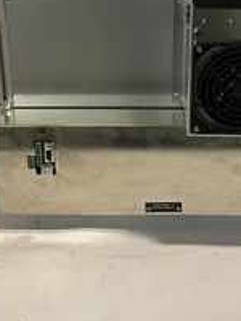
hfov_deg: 28.0
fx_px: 483
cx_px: 143
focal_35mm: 52
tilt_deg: -18.6
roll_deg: -0.2
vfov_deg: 33.8
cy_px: 3
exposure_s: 1/60
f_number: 1.6
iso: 320
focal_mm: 4.2
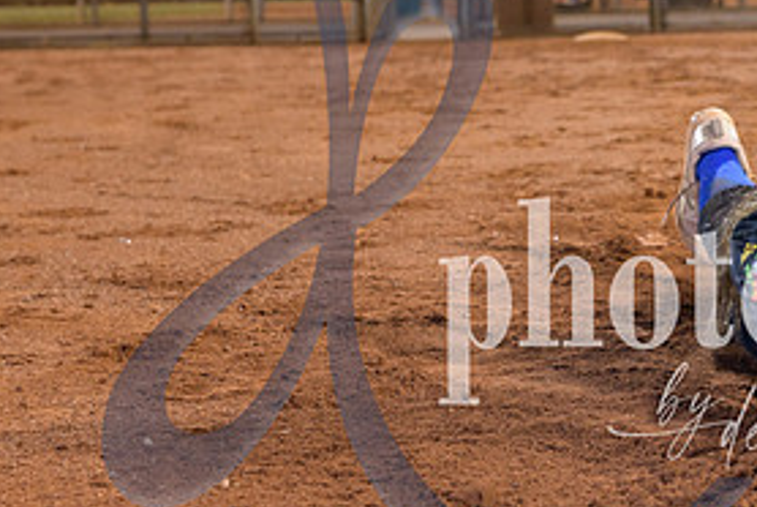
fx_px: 2547
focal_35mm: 121
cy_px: 181
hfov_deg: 16.7
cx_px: 659
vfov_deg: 11.3
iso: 2000
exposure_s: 1/80
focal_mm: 58
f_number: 5
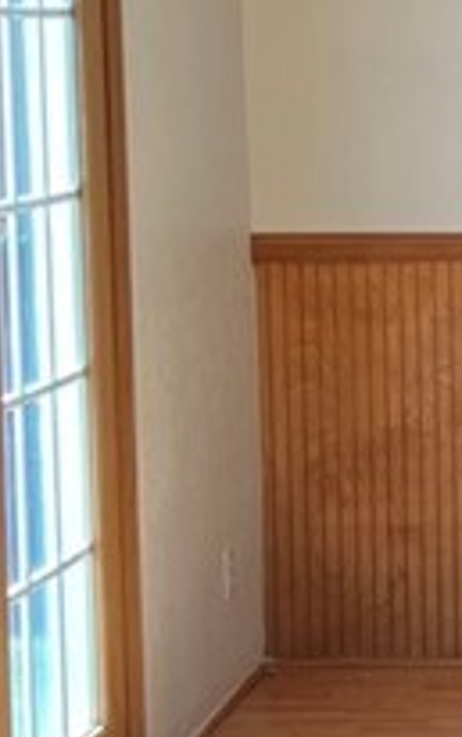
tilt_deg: -6.3
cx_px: 1031
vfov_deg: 15.2
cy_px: 308
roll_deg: -0.2
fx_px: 2756
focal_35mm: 137
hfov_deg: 8.8
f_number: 1.5
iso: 64
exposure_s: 1/120
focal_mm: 5.7
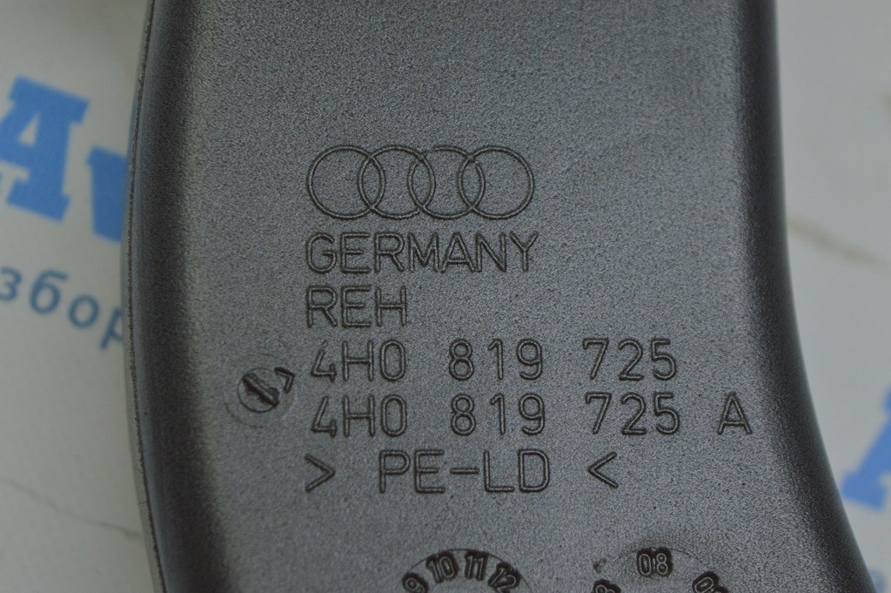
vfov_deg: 16.5
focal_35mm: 82
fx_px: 2040
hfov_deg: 24.6
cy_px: 296
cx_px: 446
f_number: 5.6
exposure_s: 1/80
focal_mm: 55
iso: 400
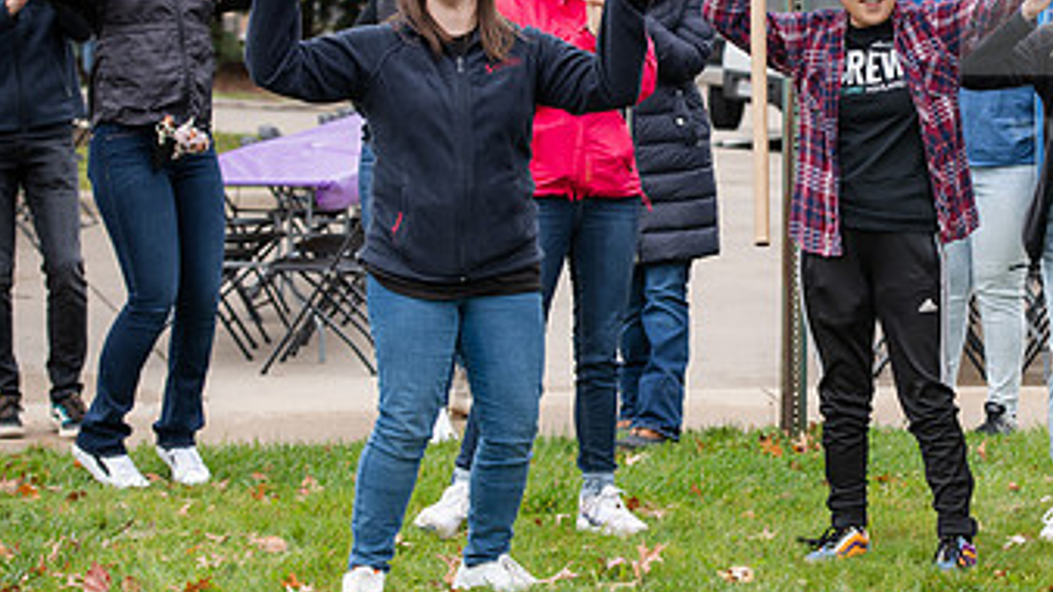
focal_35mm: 126
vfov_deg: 9.6
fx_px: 3518
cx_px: 866
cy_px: 192
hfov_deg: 16.9
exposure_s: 1/320
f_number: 4.5
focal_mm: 70
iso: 400
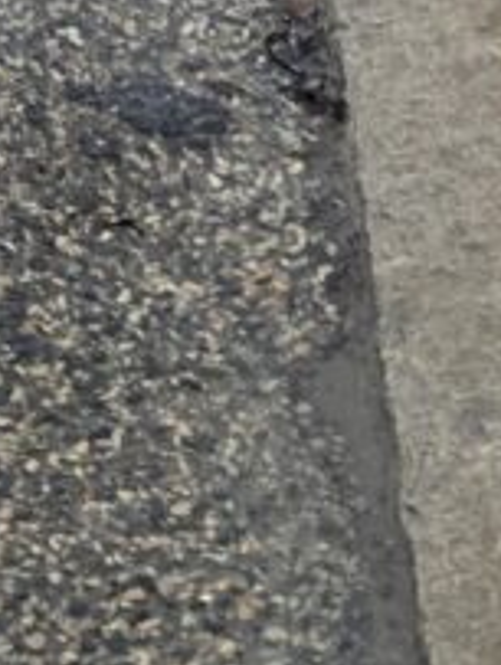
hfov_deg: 9.8
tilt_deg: -25.2
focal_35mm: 141
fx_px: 2712
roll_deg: -3.3
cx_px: 1005
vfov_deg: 12.6
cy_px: -560
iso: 160
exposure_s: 1/60
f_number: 1.8
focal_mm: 3.99
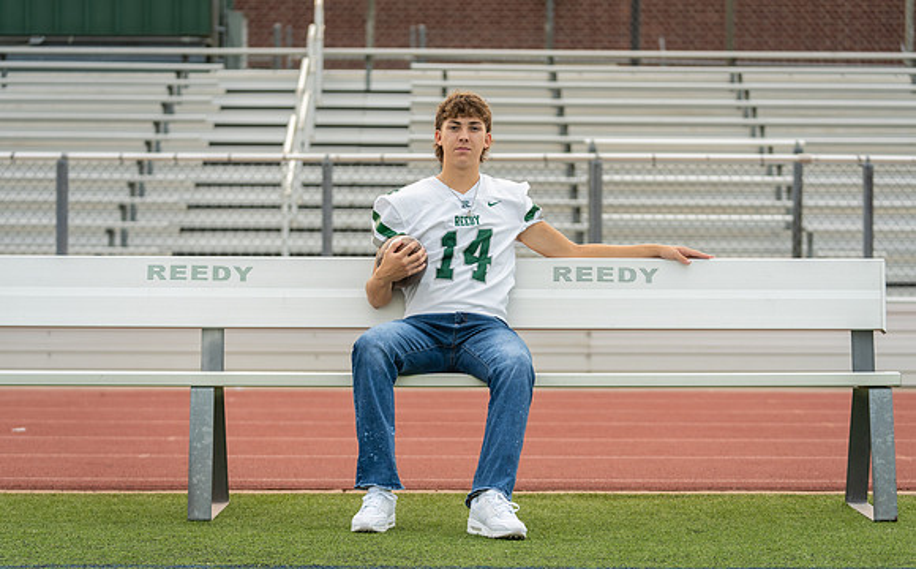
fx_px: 2450
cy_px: 280
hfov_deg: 21.2
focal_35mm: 98
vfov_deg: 13.2
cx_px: 470
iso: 125
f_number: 2.8
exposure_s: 1/400
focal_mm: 90
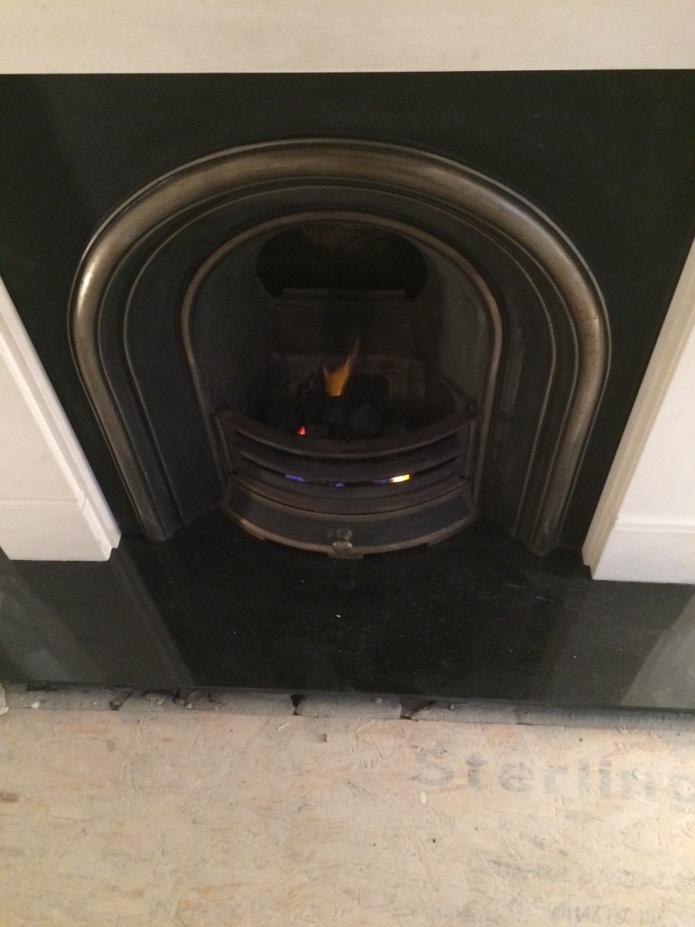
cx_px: 348
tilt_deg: -52.8
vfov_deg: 61.7
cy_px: 464
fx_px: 776
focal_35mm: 29
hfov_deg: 48.2
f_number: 2.2
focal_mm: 4.15
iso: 320
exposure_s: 1/17
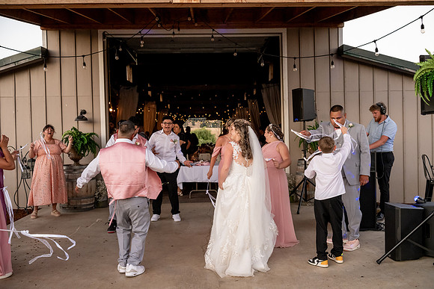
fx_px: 422
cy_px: 144
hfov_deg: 54.4
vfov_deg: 37.9
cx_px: 217
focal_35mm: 35
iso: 5000
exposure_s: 1/500
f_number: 4
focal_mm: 35
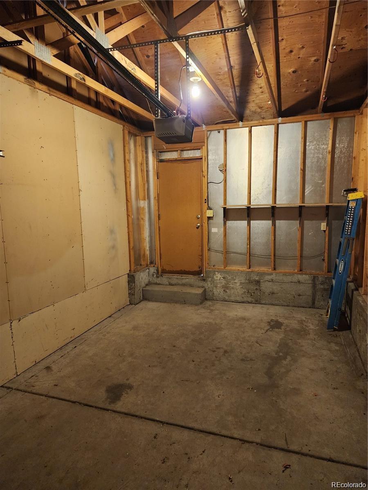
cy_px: 245
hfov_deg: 58.9
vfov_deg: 73.9
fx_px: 326
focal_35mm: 23
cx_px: 184
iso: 640
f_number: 1.8
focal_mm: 6.4
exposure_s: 1/40
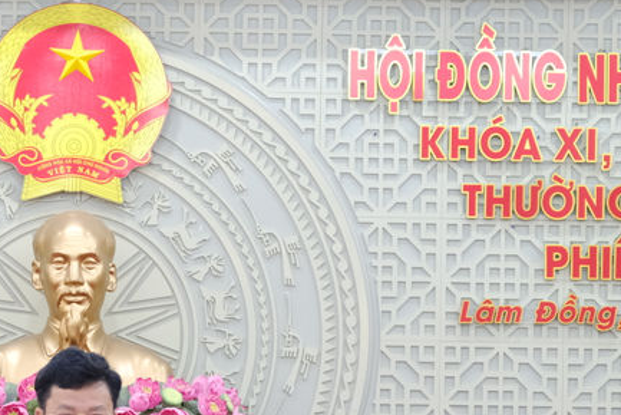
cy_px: 422
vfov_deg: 6.5
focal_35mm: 210
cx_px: 50
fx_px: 3624
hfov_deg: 9.7
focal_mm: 67.5
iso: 2000
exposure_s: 1/160
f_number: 4
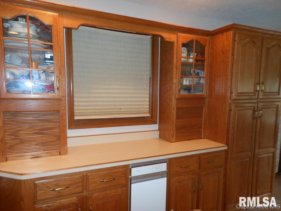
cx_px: 140
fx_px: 203
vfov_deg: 54.9
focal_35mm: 25
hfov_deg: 69.4
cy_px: 106
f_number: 3.2
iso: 200
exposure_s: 1/25
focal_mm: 4.5
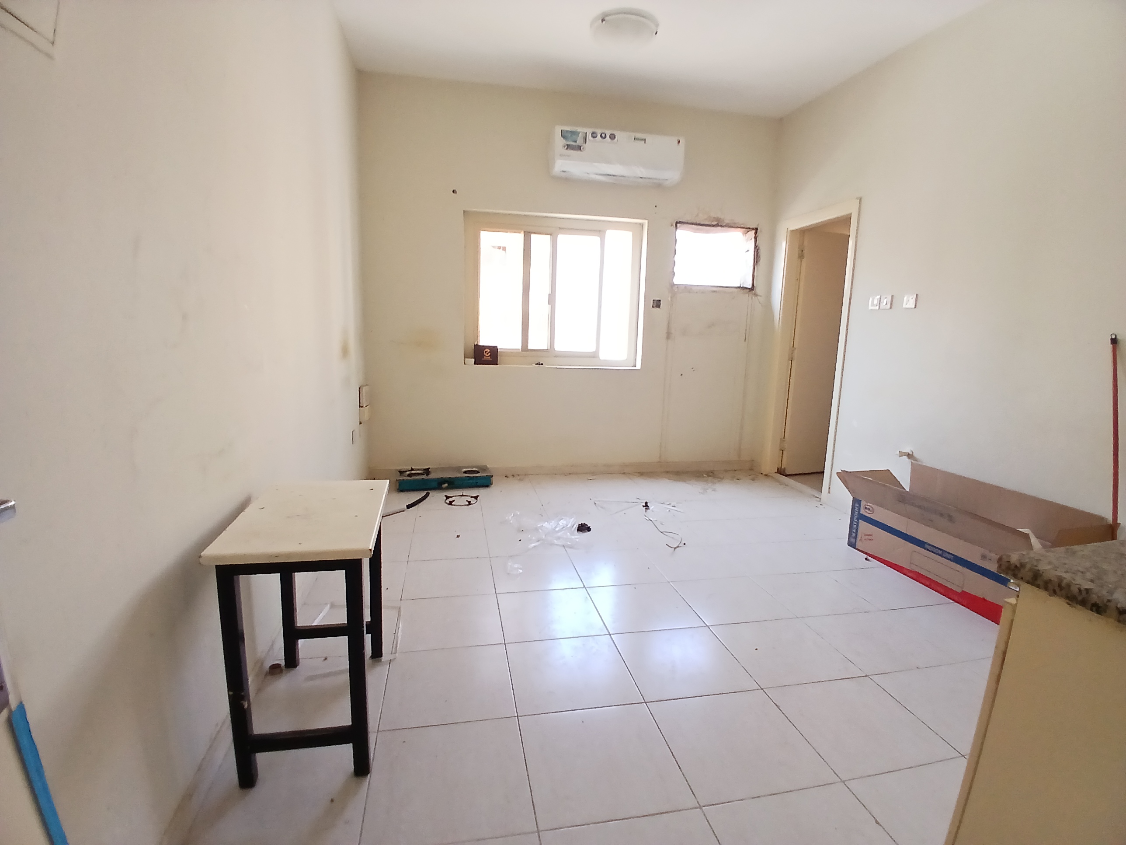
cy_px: 422
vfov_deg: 74.7
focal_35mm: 17
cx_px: 563
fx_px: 553
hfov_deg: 91.0
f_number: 2.2
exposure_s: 1/33.3
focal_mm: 1.4
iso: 100
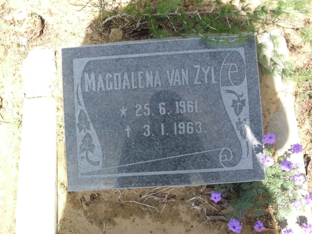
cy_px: 117
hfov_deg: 63.4
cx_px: 158
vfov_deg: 49.8
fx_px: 252
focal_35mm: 28
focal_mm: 4.9
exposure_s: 1/250
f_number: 3.5
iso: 80
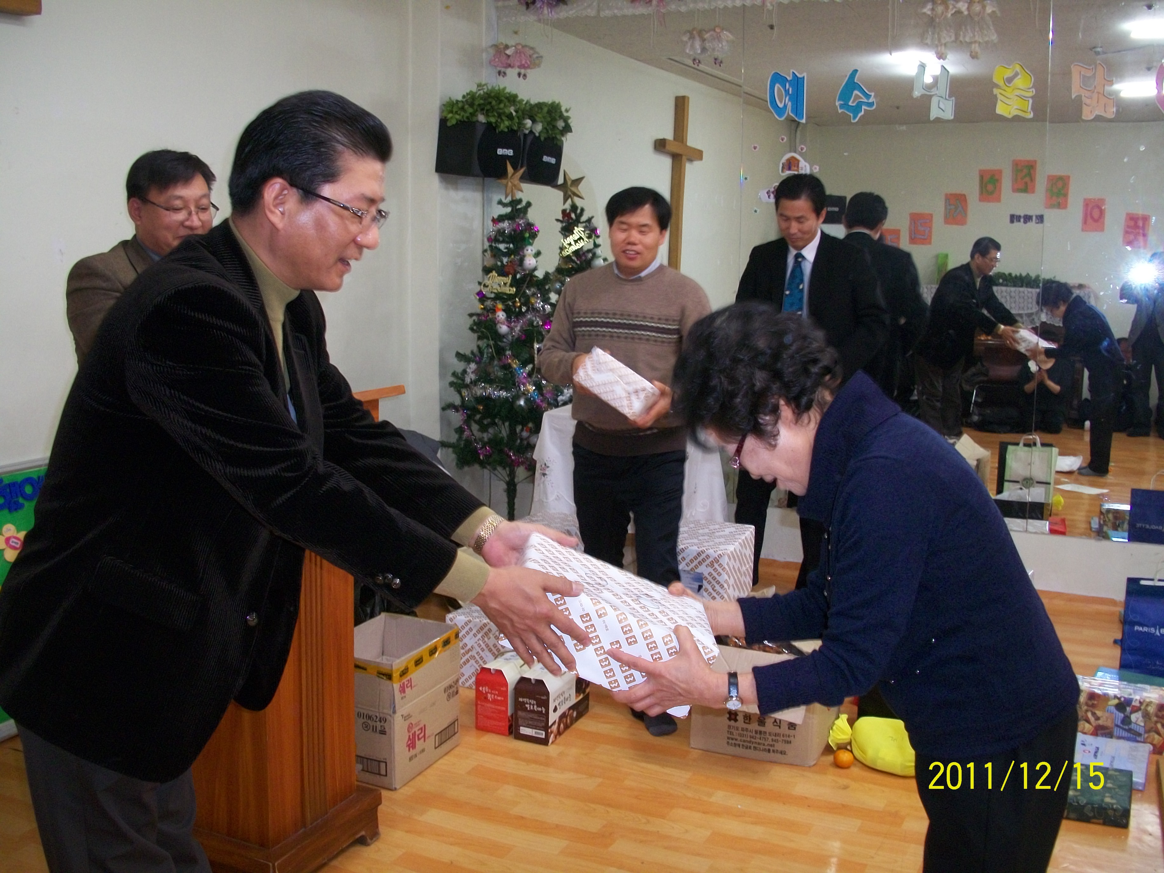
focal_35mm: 35
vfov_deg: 40.7
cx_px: 582
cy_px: 436
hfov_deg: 52.6
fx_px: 1177
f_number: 3.1
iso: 160
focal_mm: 6.3
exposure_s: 1/30
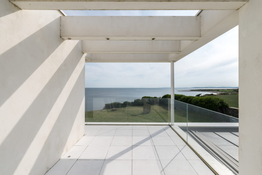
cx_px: 131
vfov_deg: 77.4
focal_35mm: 15
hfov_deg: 100.4
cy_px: 88
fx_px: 109
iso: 100
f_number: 13
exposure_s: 1/200
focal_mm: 15
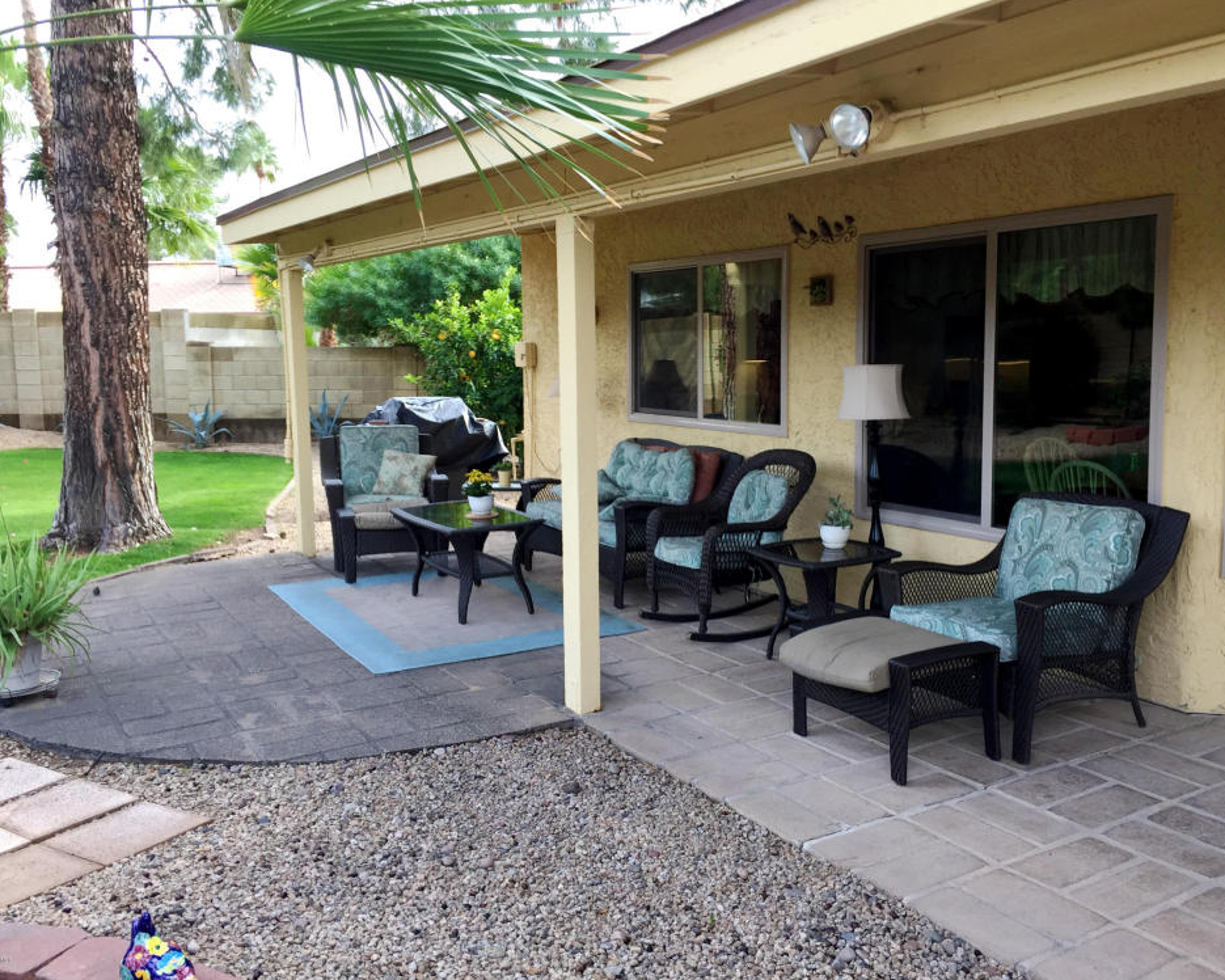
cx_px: 647
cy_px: 489
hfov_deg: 57.1
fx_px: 1124
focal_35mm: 31
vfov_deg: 47.1
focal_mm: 4.15
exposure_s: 1/120
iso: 32
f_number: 2.2
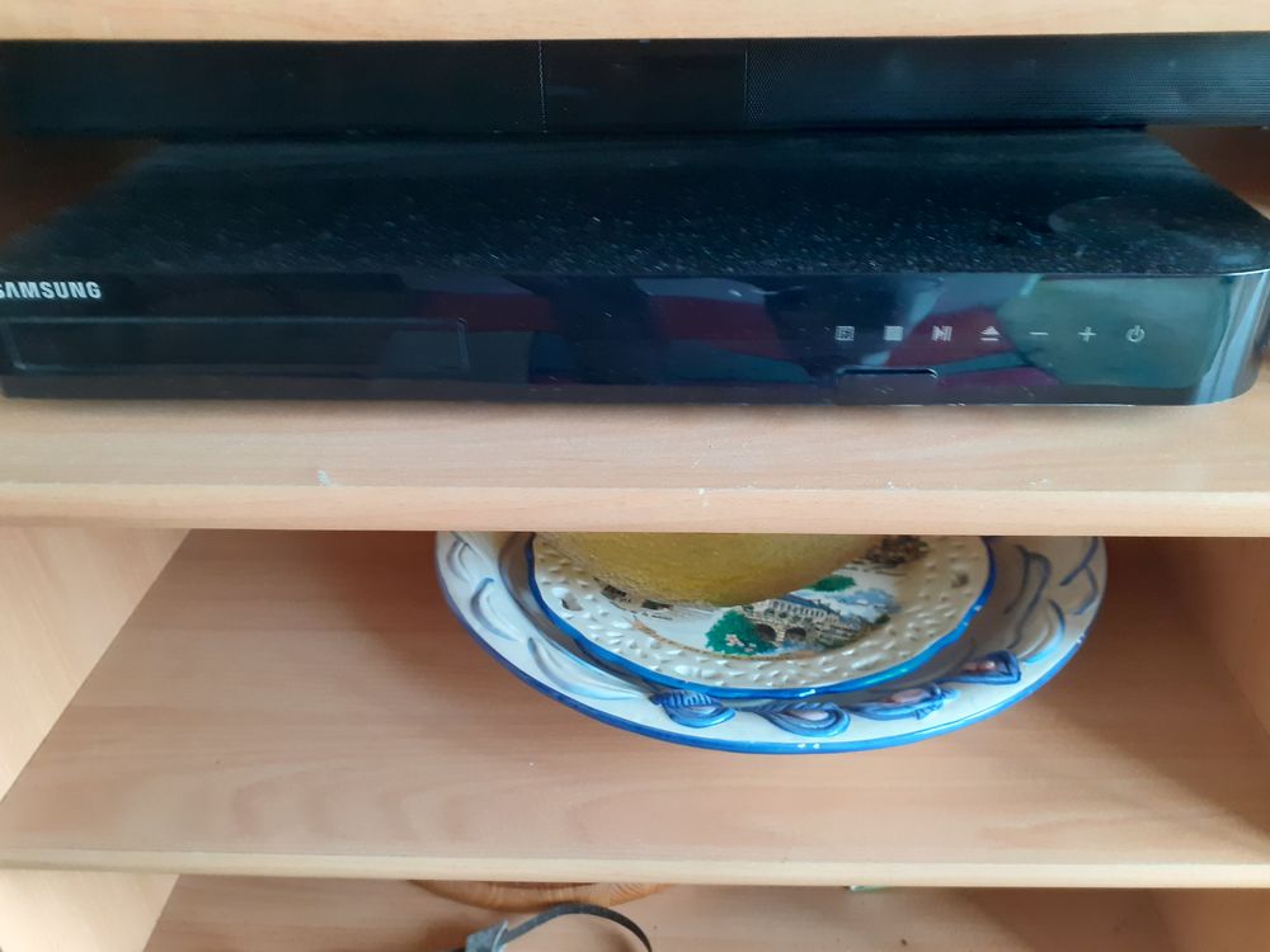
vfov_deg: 51.4
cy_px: 476
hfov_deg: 65.3
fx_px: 991
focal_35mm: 27
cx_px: 635
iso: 250
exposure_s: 1/50
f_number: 1.9
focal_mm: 3.6
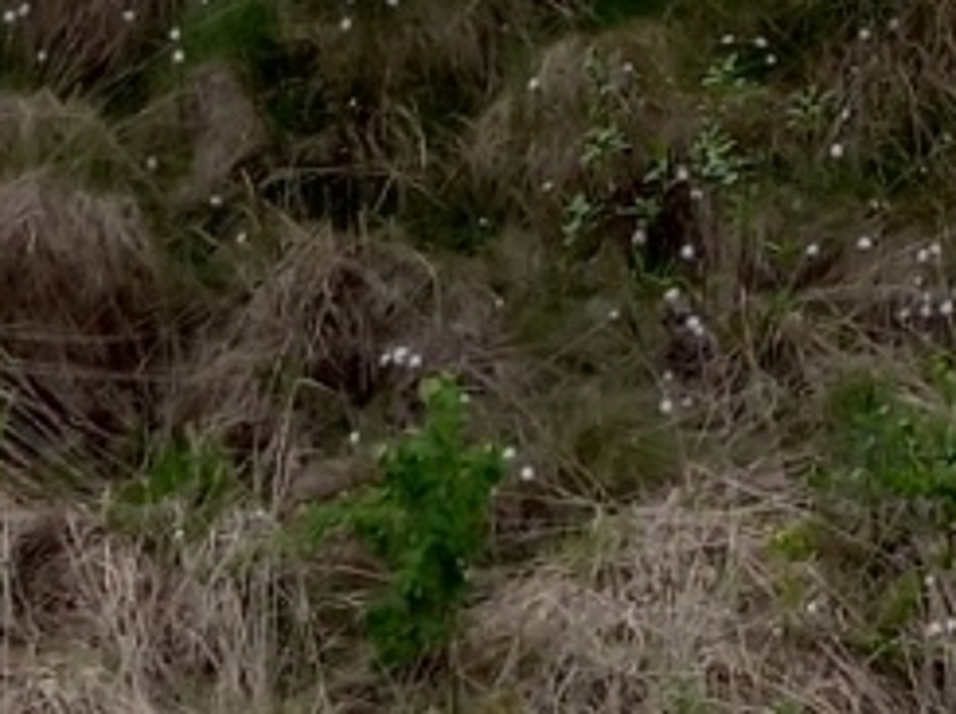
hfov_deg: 10.5
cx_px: 1334
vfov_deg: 7.1
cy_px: -1506
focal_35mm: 184
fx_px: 5074
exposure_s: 1/505
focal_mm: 4.6
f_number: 2
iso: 25
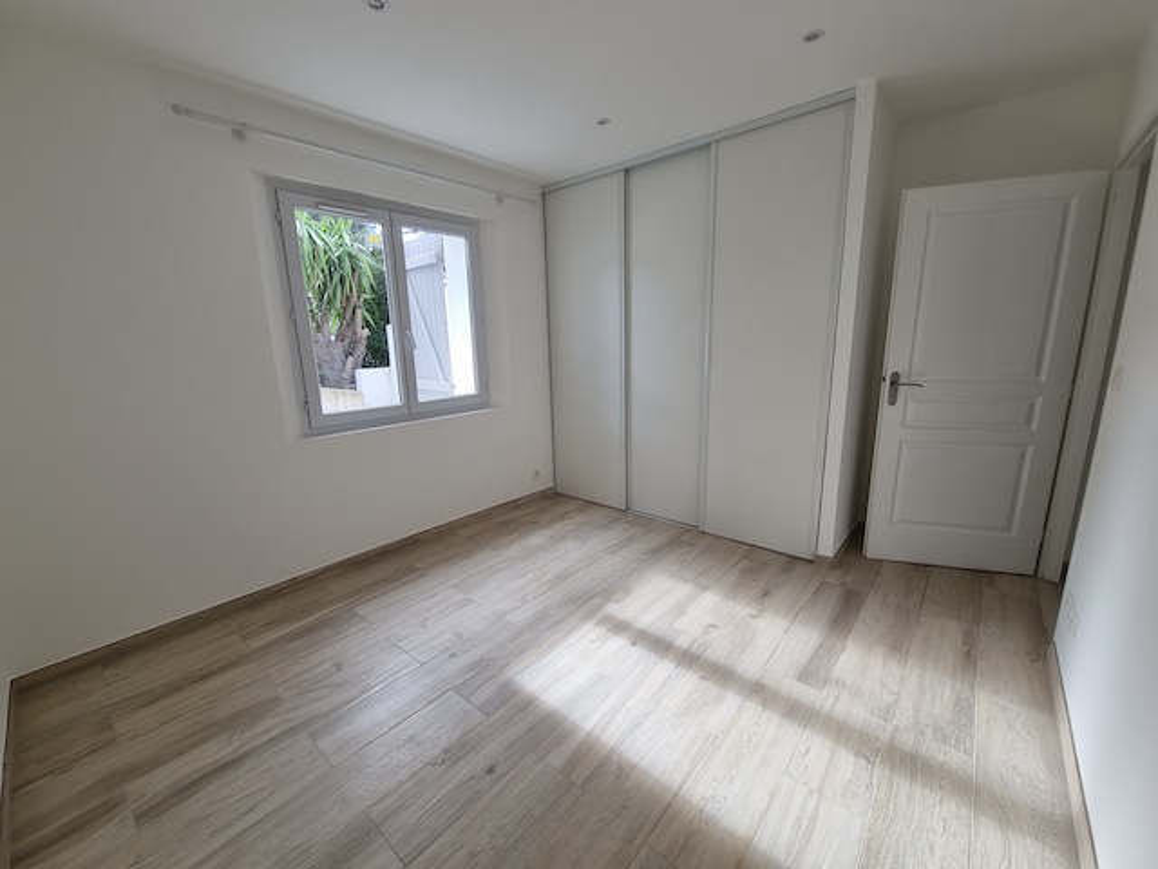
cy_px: 434
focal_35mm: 13
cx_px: 579
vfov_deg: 89.9
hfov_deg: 106.2
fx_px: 435
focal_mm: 2.2
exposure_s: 1/155
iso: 50
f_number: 2.2
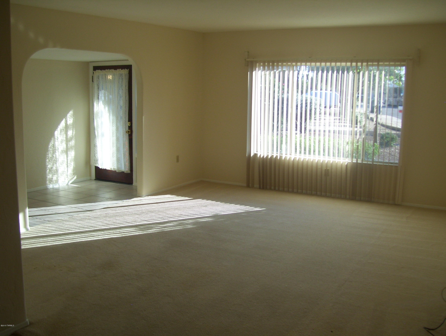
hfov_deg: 51.3
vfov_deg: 39.7
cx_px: 223
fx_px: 464
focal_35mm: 36
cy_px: 168
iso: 80
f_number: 2.7
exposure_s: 1/320
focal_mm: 6
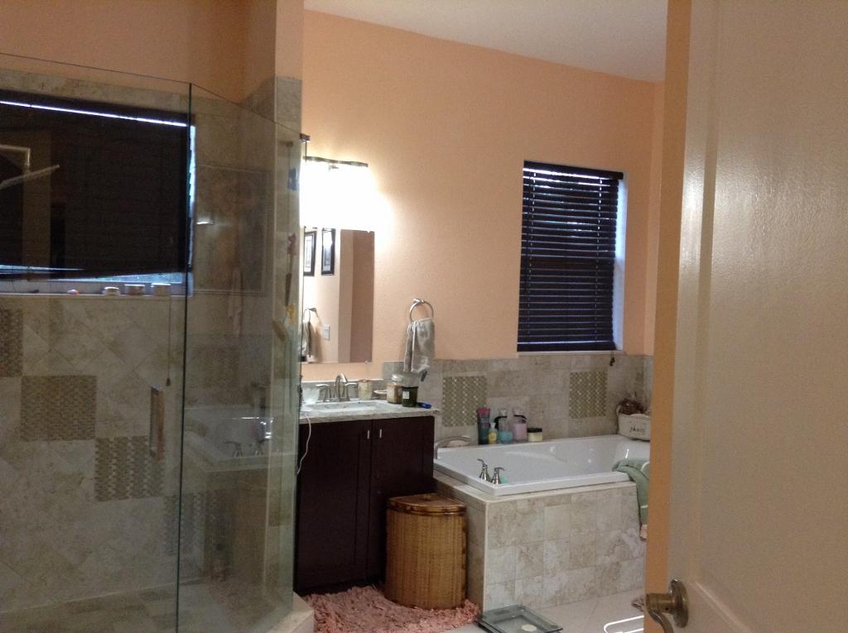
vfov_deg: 42.8
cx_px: 424
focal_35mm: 33
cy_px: 316
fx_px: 807
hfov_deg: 55.4
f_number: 2.4
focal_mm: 3.3
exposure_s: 1/24
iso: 200
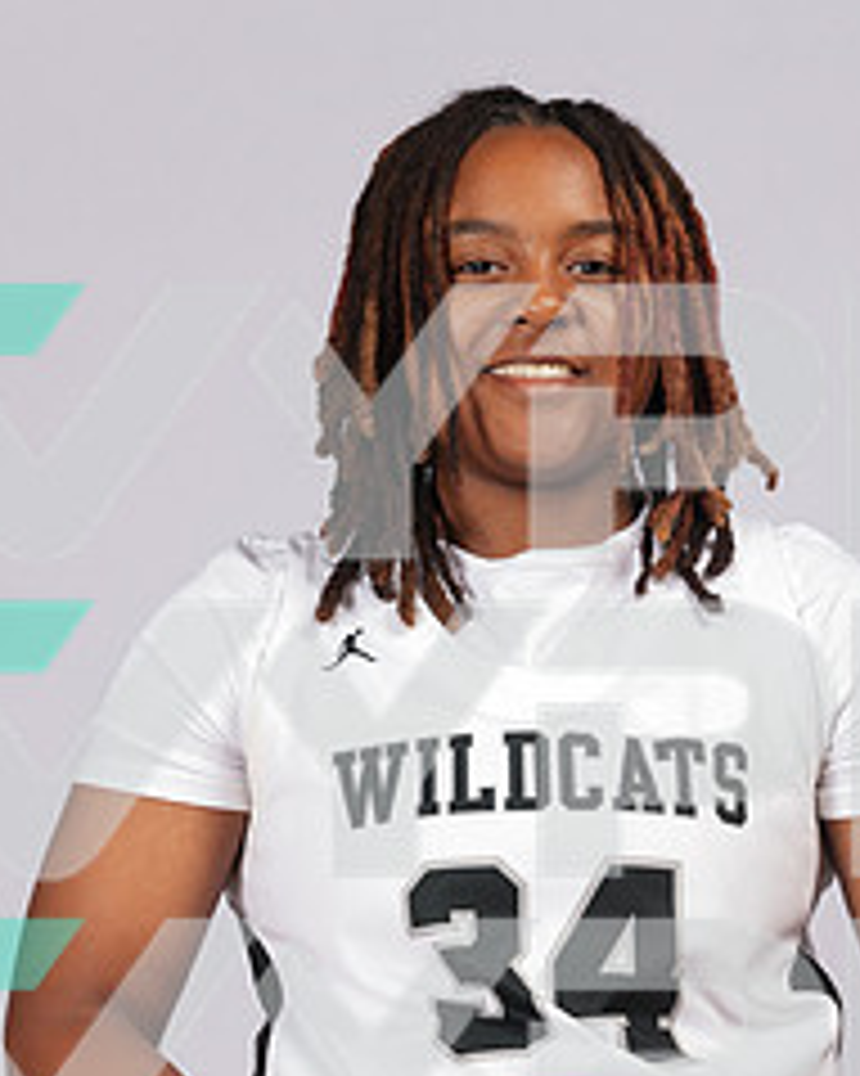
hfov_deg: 13.4
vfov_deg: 16.7
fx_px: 3661
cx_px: 486
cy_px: 743
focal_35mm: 115
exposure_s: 1/200
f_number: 8
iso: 250
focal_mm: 65
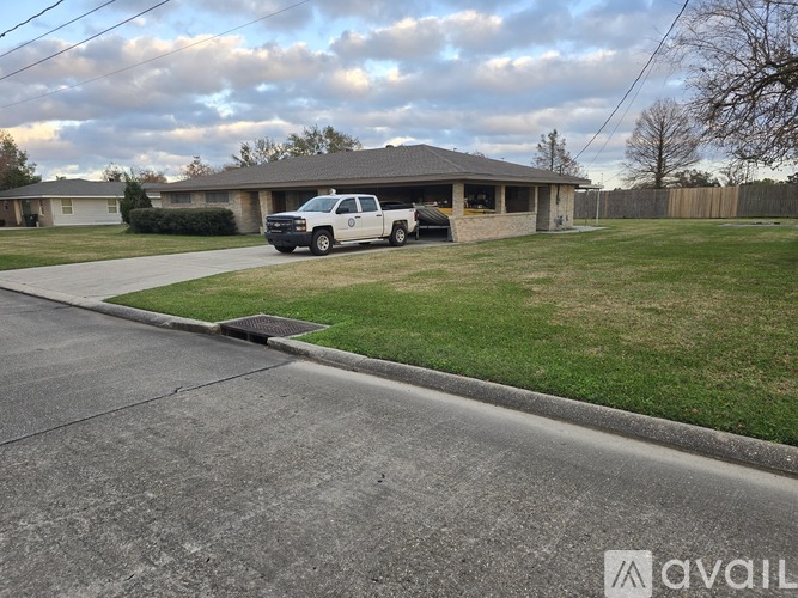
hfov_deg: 73.9
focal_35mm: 23
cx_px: 399
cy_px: 299
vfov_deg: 58.9
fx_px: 530
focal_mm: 6.3
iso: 32
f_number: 1.7
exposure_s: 1/180
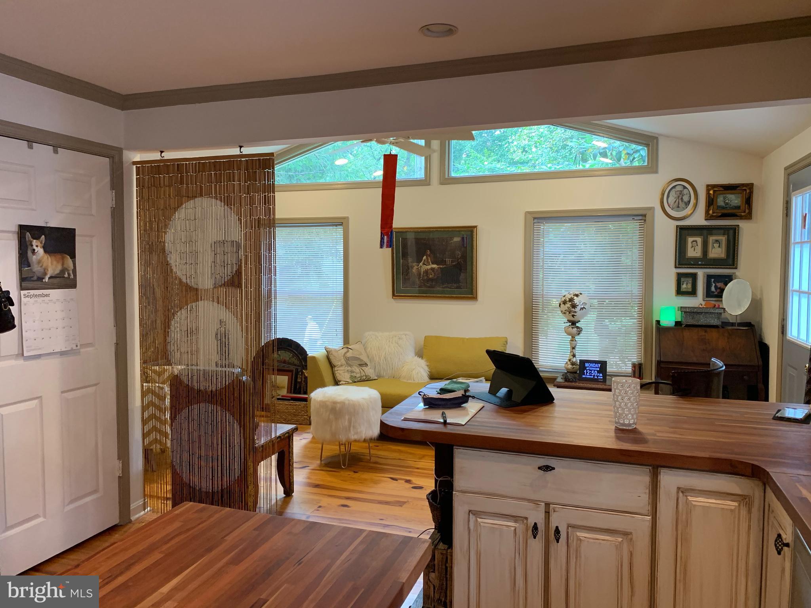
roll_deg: -0.7
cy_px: 304
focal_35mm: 26
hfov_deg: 67.3
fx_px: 609
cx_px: 406
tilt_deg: -3.9
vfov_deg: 53.1
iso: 125
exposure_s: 1/60
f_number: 1.8
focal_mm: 4.25
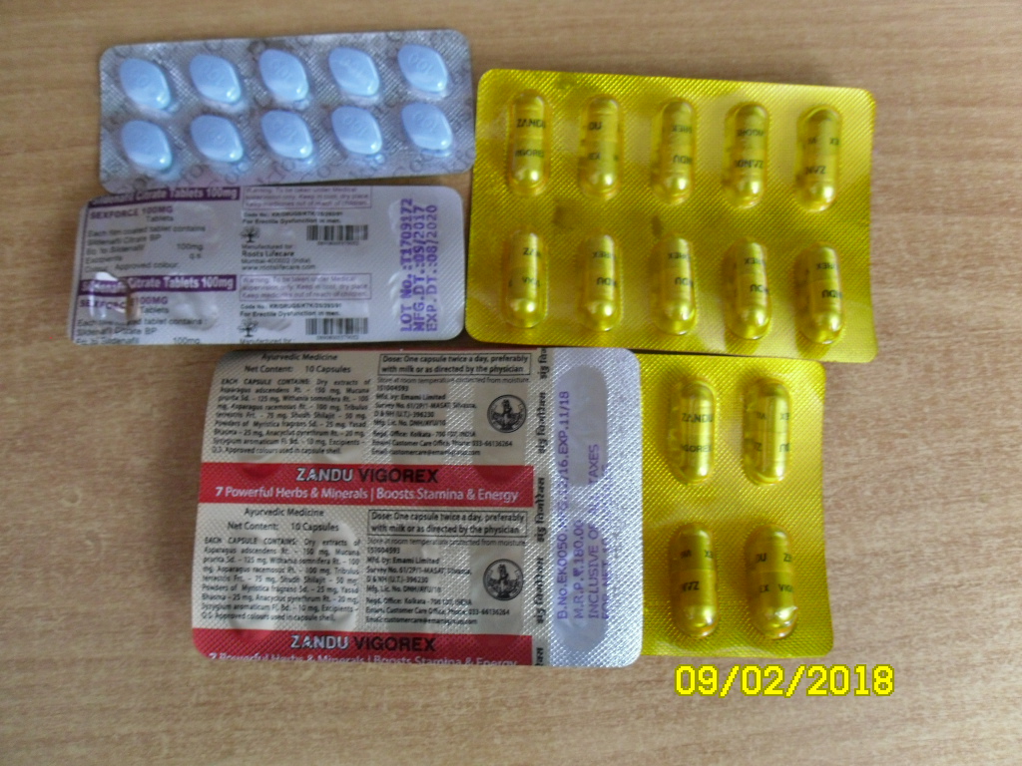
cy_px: 383
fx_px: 1329
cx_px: 511
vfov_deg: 32.2
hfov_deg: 42.1
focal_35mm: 45
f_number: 3.5
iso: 400
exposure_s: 1/6
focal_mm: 6.3
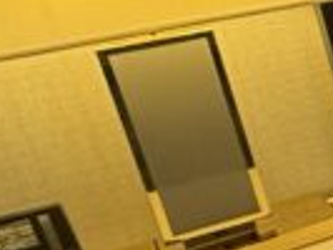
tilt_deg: -21.9
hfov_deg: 10.5
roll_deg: -1.9
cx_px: 1067
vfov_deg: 13.7
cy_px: 110
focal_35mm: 108
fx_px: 1040
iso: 320
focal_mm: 2.22
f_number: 2.2
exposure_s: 1/60
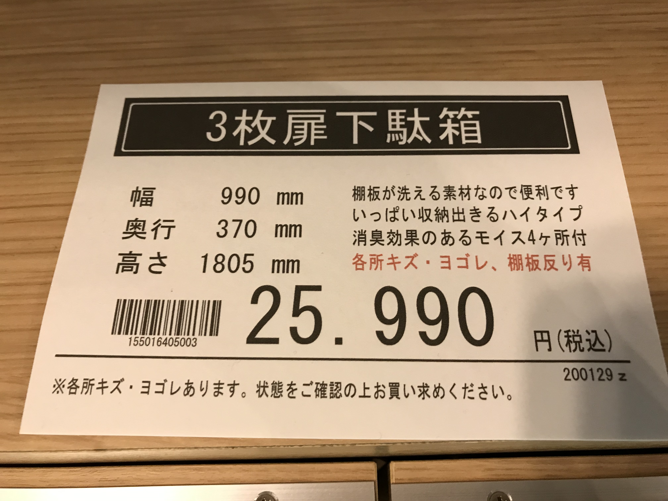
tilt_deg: -66.3
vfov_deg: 49.7
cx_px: 334
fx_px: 540
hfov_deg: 63.4
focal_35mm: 28
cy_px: 250
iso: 64
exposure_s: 1/17
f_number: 1.8
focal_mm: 3.99
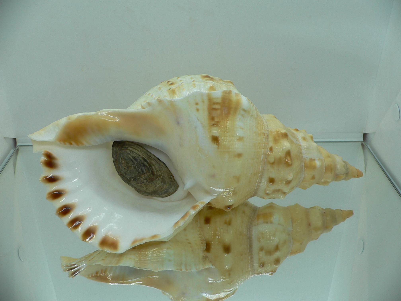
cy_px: 150
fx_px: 405
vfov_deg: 40.7
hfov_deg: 52.6
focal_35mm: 35
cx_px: 200
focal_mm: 4.6
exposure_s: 1/60
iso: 80
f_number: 2.8
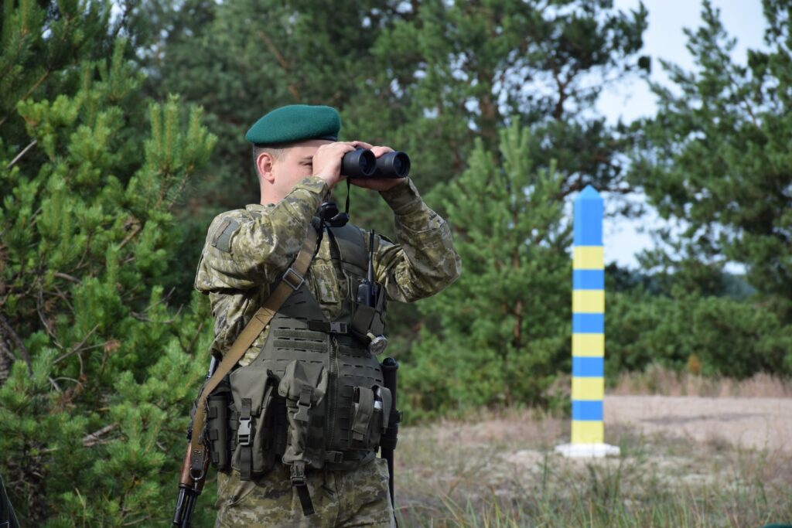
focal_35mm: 168
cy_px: 264
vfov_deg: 8.2
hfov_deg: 12.2
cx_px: 396
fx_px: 3696
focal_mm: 112
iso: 200
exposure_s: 1/250
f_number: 8
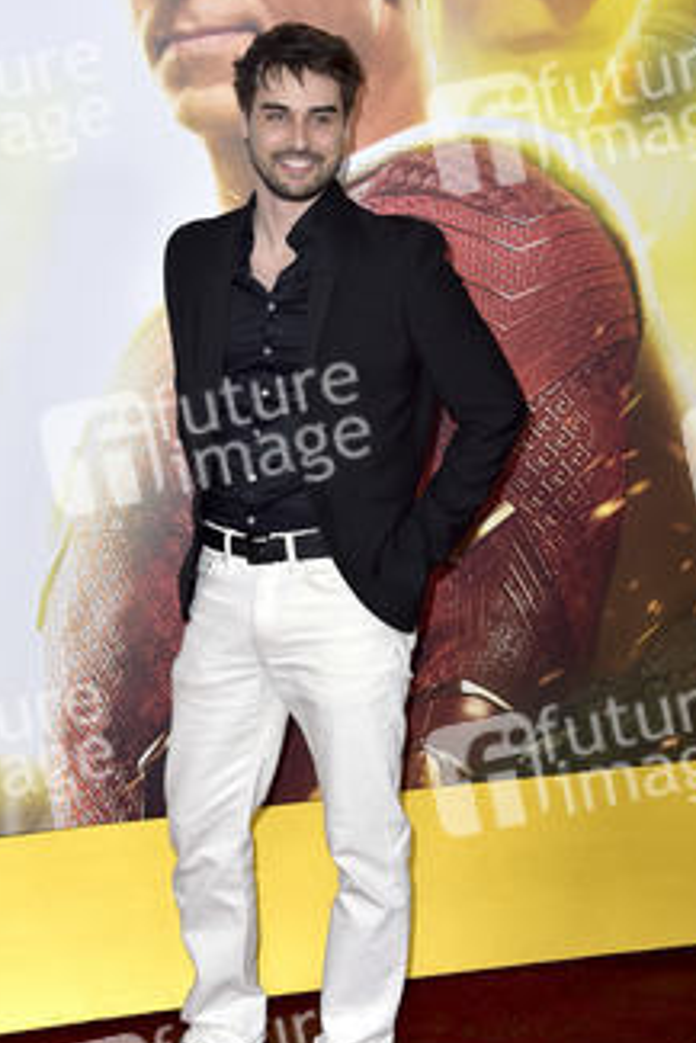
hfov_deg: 19.7
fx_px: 1999
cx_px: 300
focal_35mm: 69
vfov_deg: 29.2
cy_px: 600
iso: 400
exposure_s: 1/250
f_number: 6.3
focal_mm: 56
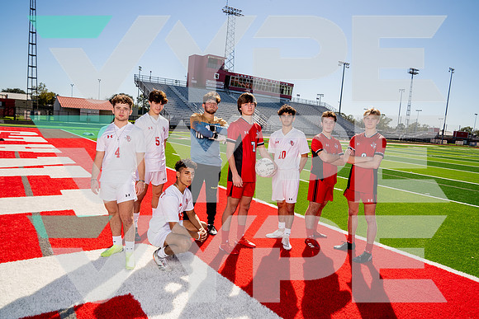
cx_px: 240
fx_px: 319
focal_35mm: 24
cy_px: 160
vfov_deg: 53.2
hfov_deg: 73.7
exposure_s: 1/250
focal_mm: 24
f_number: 8
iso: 100
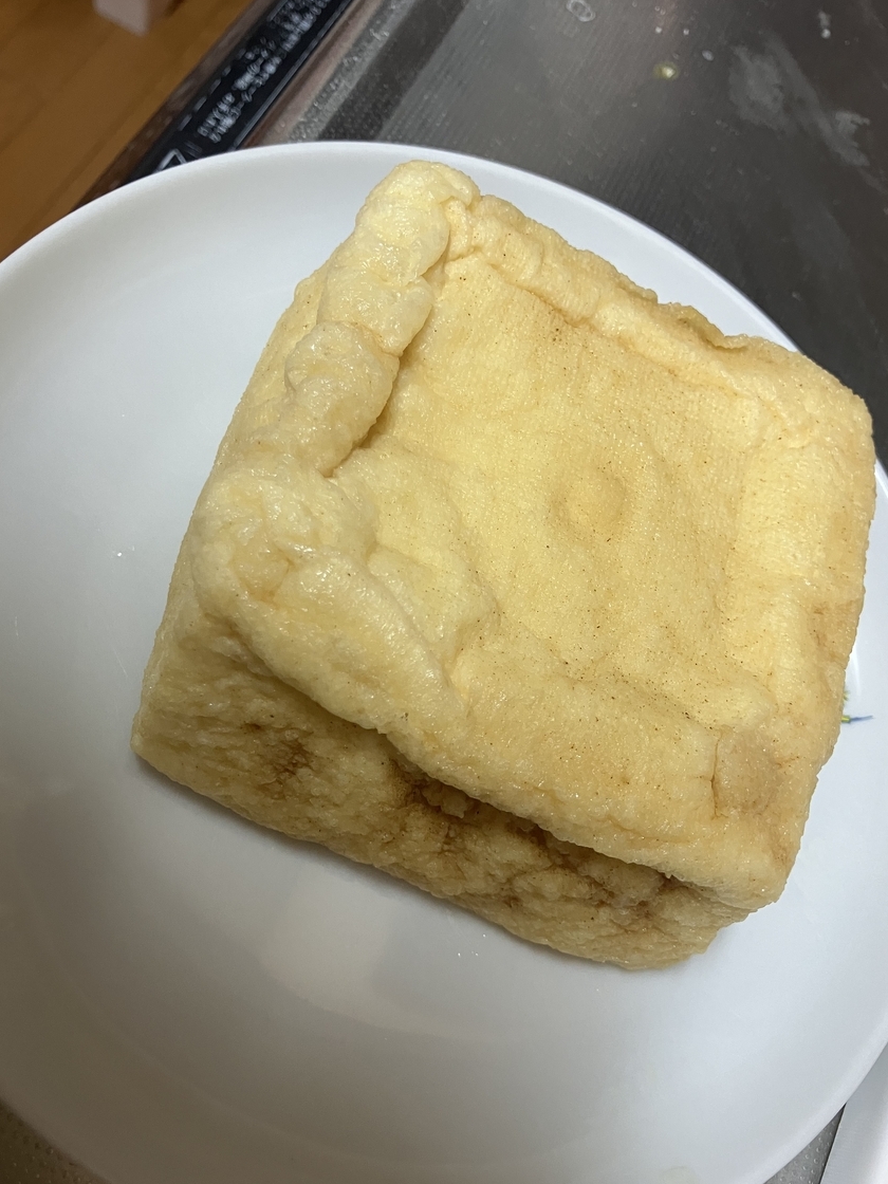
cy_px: 599
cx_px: 440
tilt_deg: -63.9
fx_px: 1026
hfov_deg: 46.8
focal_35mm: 30
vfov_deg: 60.0
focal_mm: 3.99
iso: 125
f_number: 1.8
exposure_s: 1/60
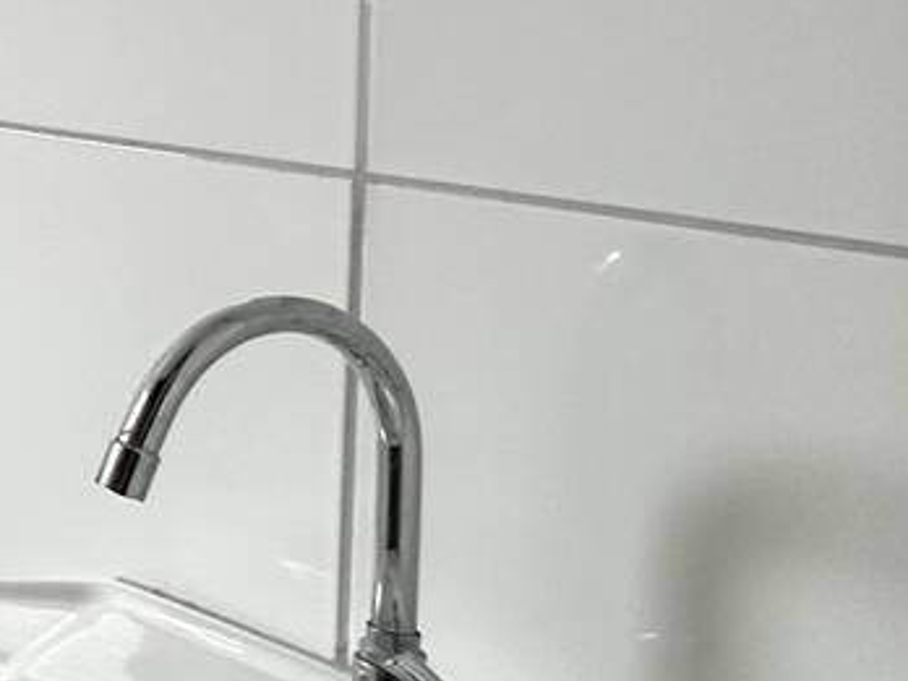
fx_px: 1521
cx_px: -817
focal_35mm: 58
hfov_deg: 20.4
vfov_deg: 24.3
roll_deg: +1.2
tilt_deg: -4.0
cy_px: 26
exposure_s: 1/99
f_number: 2.2
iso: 125
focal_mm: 2.22
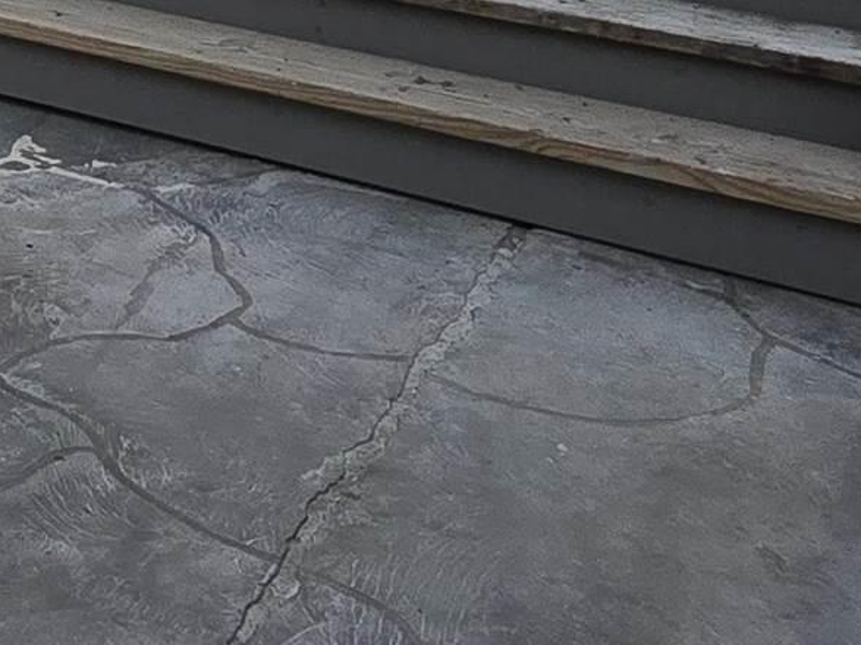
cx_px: -213
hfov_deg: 25.2
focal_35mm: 68
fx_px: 1691
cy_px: -375
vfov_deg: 18.6
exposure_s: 1/60
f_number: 2.2
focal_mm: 2.2
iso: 250
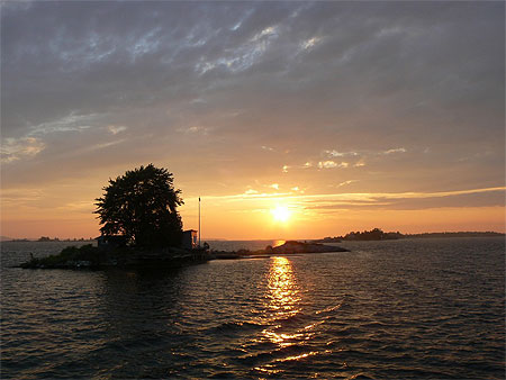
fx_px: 527
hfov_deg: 51.3
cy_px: 190
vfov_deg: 39.7
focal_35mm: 36
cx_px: 253
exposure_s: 1/125
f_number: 5.6
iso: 80
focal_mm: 6
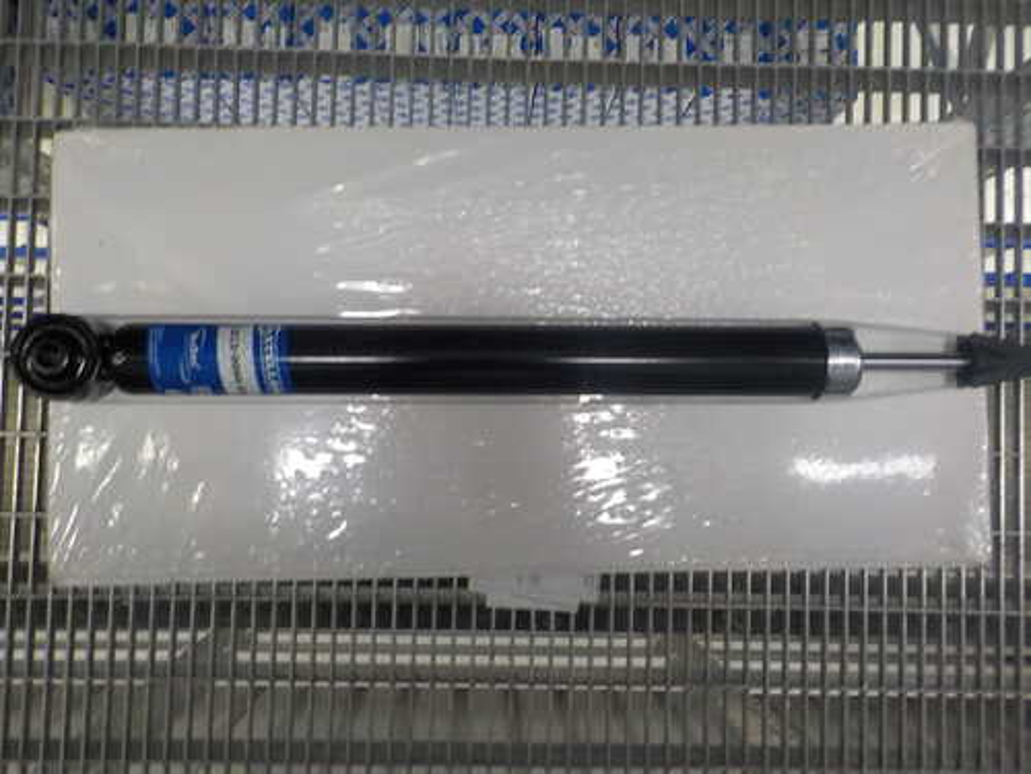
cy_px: 387
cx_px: 516
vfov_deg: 46.8
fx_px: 894
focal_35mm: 30
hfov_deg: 60.0
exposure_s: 1/10
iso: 400
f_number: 3.3
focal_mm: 4.1
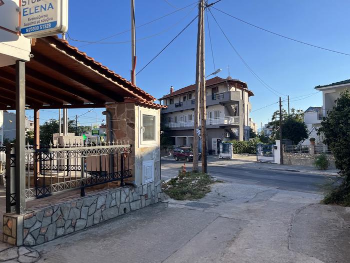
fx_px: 263
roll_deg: +2.4
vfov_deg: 53.1
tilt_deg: +0.5
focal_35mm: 26
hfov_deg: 67.3
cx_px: 175
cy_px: 132
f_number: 1.6
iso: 50
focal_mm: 5.1
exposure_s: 1/2024
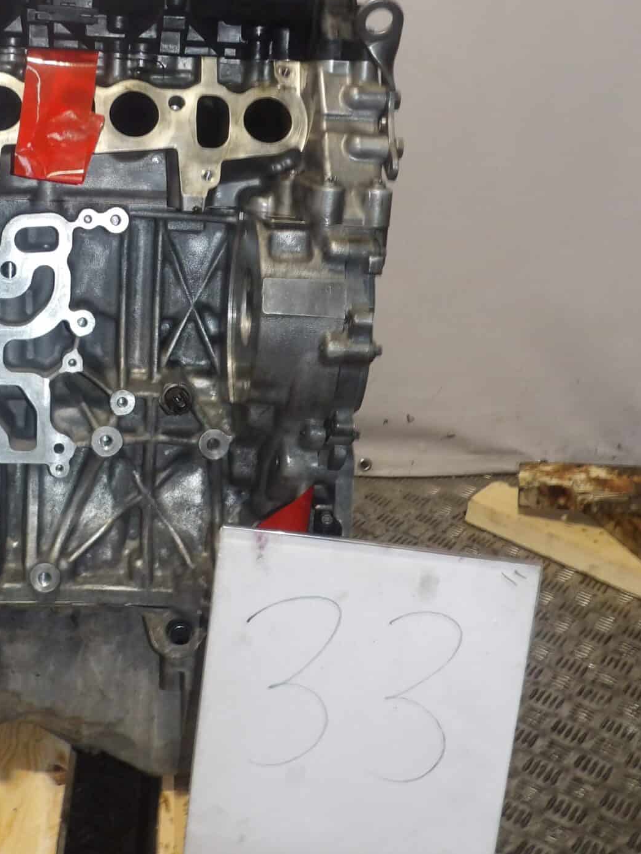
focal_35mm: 44
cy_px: 416
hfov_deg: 32.4
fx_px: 1086
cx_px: 173
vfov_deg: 42.9
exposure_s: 1/60
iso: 200
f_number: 3.2
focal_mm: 4.3
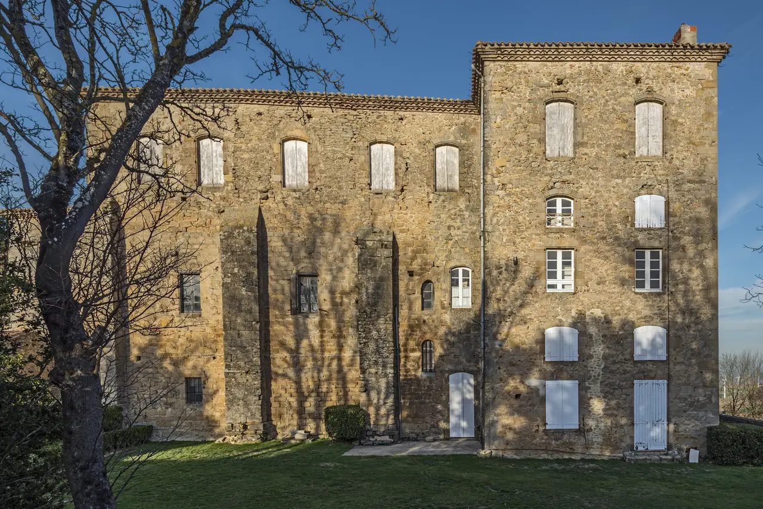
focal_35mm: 24
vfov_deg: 53.2
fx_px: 509
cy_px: 254
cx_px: 382
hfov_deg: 73.7
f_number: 7.1
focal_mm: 24
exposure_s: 1/250
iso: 100
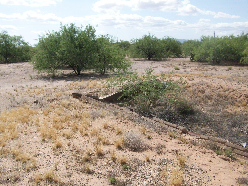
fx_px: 244
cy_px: 93
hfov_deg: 54.0
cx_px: 124
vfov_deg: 41.8
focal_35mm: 34
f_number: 5.5
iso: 64
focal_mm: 5.7
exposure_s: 1/386
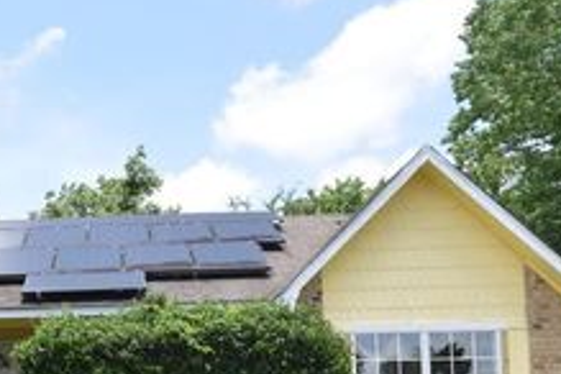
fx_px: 748
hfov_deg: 38.1
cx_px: 46
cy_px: 329
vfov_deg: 27.2
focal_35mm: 48
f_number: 6.3
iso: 200
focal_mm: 14
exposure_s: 1/250
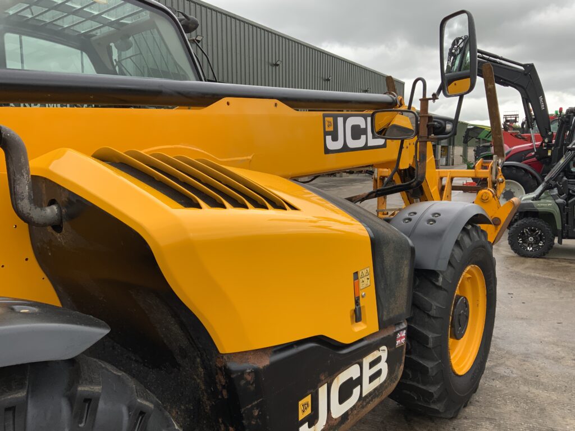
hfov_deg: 61.7
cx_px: 288
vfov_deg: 48.2
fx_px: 482
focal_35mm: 29
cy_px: 216
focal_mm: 3
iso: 16
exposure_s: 1/351
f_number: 1.8
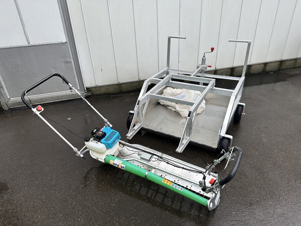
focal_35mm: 24
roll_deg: +3.2
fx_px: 209
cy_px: 113
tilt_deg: -29.1
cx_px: 150
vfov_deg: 56.8
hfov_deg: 71.6
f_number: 1.78
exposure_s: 1/460
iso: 80
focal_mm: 6.86
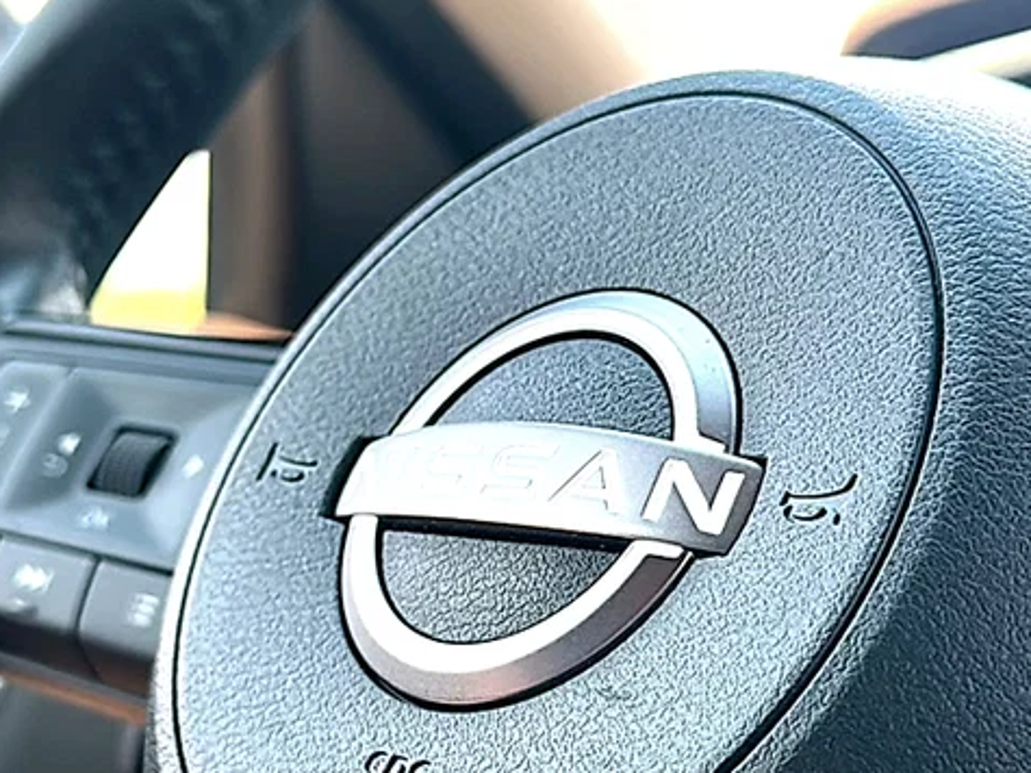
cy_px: 468
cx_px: 436
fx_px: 1757
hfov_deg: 32.6
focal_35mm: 59
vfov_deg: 24.8
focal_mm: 6.86
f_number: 1.78
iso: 80
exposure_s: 1/151
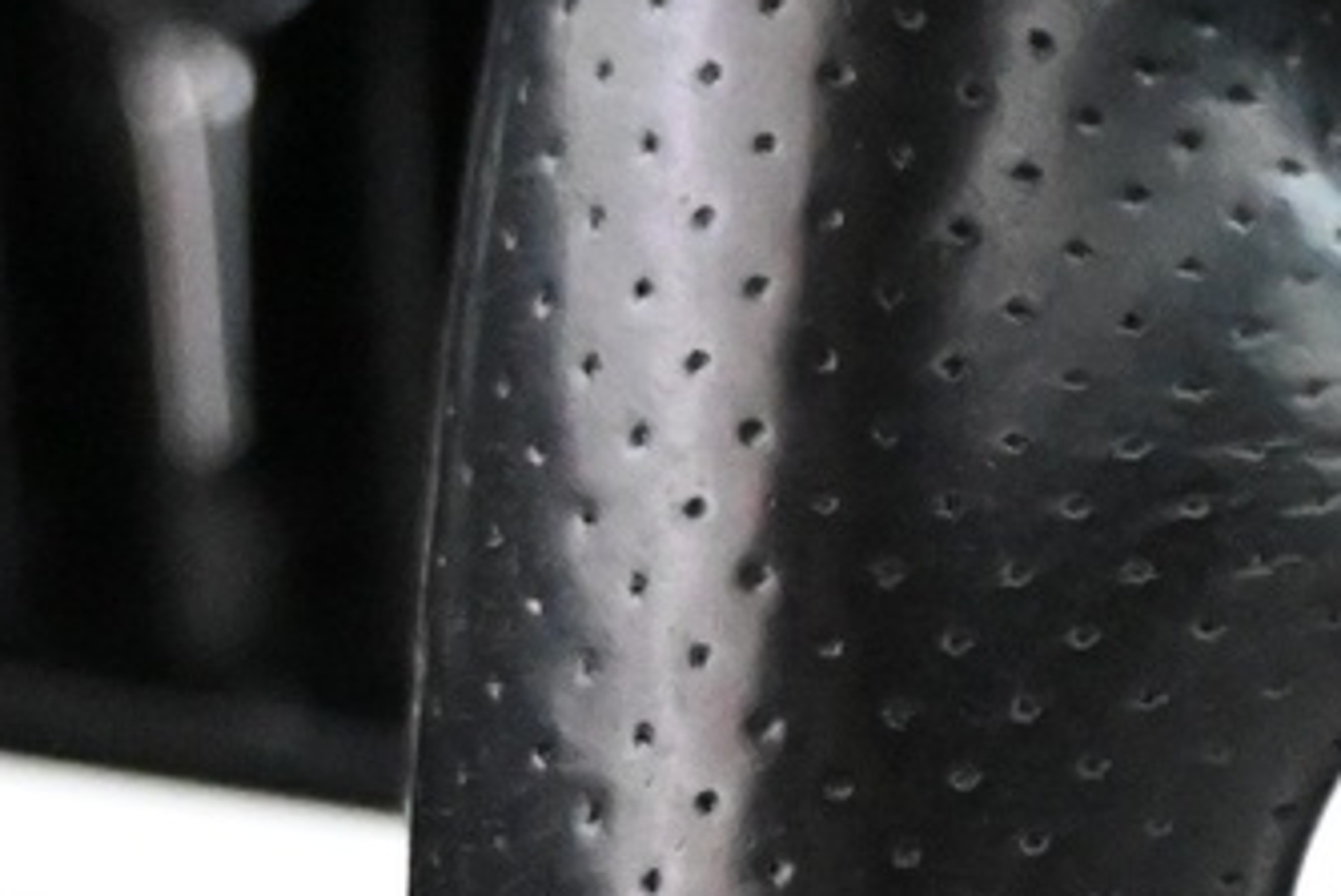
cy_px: 1033
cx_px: 2626
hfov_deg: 11.8
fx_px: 5821
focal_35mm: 156
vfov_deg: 8.7
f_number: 4
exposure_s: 1/30
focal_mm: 21.5
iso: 8000
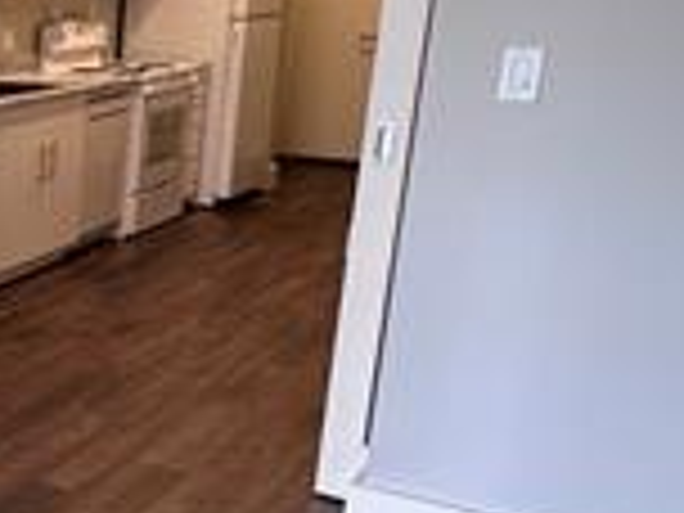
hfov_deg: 25.6
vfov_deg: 24.7
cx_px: -306
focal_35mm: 59
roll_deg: +1.2
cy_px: 320
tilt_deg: -16.4
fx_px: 1166
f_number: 2.2
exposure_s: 1/120
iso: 160
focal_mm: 2.22
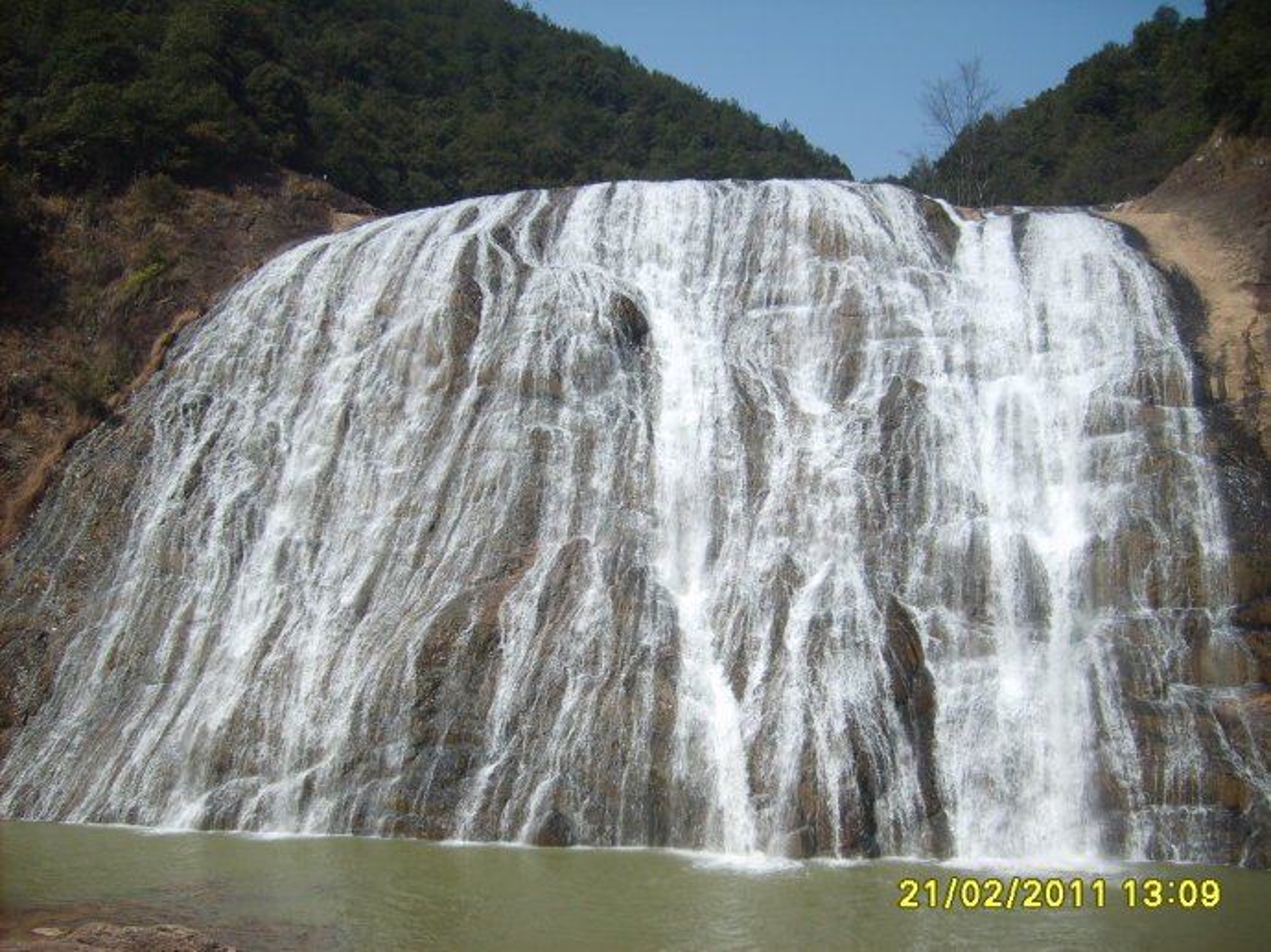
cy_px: 476
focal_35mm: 35
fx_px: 1285
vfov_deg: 40.7
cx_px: 636
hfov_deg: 52.6
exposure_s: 1/180
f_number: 7.1
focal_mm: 5.8
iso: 50
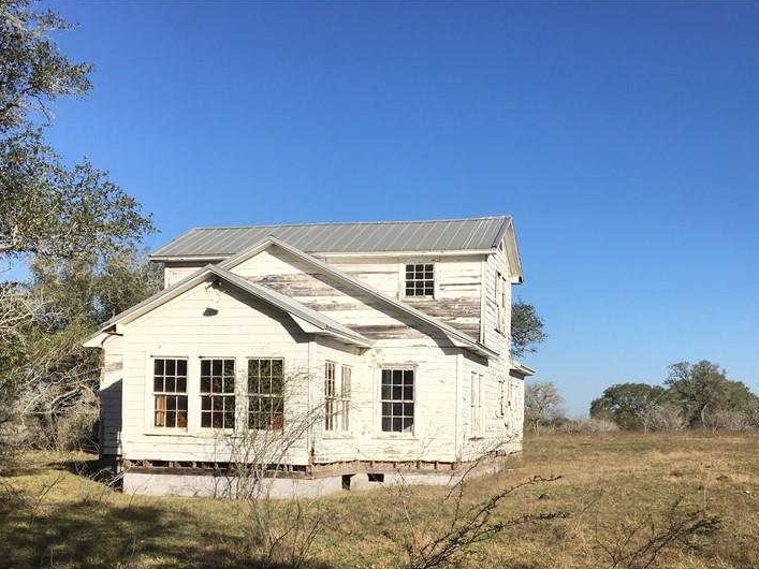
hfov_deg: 44.8
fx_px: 921
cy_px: 409
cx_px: 403
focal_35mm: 42
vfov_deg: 33.8
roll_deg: -1.2
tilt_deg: +0.6
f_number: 2.2
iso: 25
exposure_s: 1/2331
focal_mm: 4.15
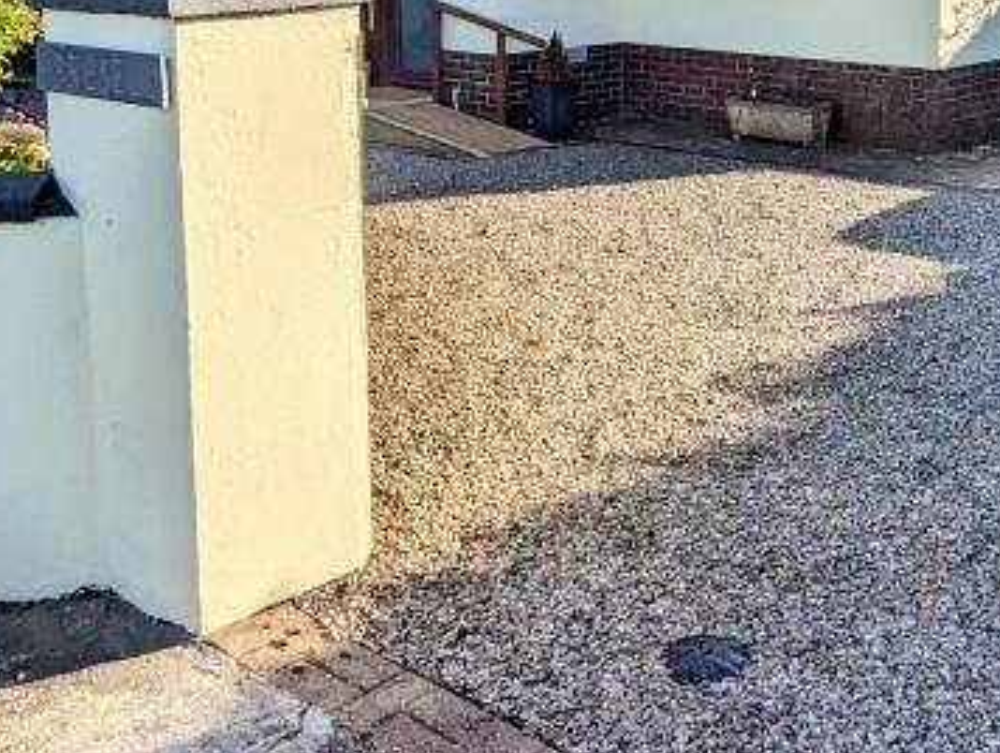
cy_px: 46
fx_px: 1331
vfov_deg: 30.0
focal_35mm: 46
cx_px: 817
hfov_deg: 39.4
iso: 50
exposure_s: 1/1453
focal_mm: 2.35
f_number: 2.2
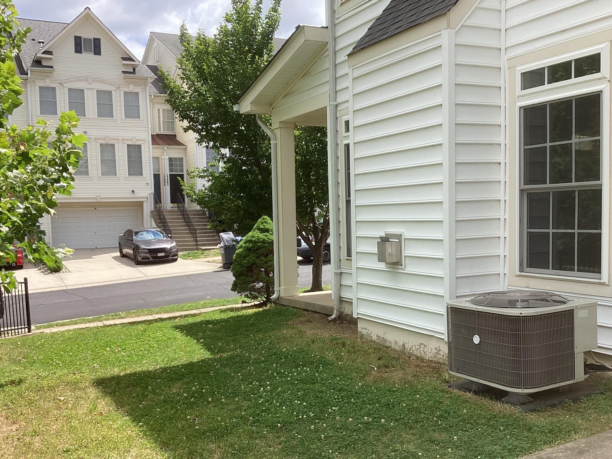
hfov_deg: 51.4
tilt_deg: -1.5
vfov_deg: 39.6
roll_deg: +1.4
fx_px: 636
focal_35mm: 36
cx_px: 305
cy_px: 257
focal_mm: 3.3
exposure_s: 1/823
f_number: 2.4
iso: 25
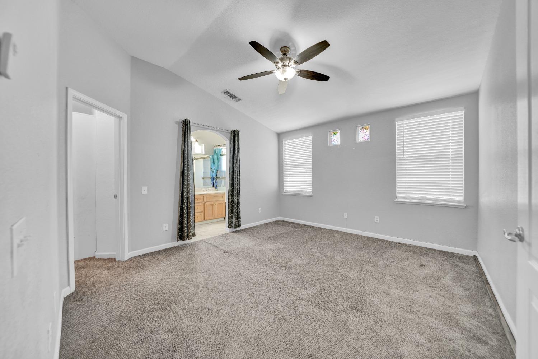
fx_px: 179
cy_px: 180
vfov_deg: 90.0
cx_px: 269
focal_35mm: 12
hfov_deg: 112.6
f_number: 4.5
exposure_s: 1/1.67
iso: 100
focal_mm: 12
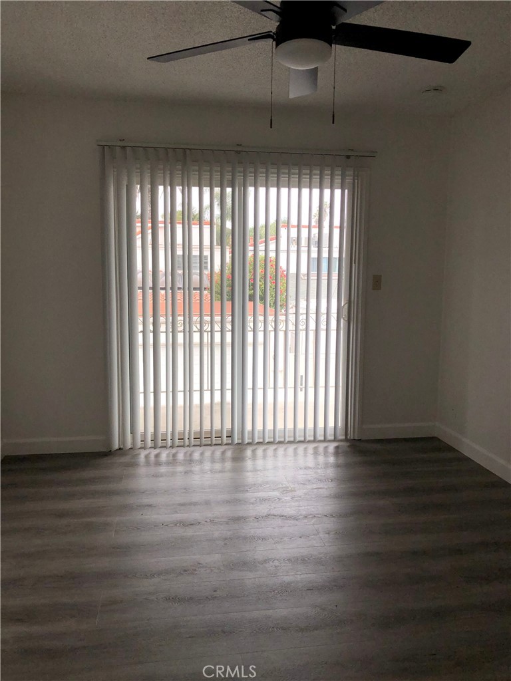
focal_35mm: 28
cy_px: 340
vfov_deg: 63.4
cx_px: 256
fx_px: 551
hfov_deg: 49.7
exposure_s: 1/1104
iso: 20
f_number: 1.8
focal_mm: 4
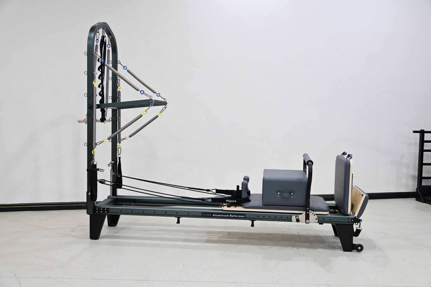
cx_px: 216
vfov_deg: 34.8
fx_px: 458
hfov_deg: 50.4
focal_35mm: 38
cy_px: 144
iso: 1000
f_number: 4
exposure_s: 1/100
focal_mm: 25.5
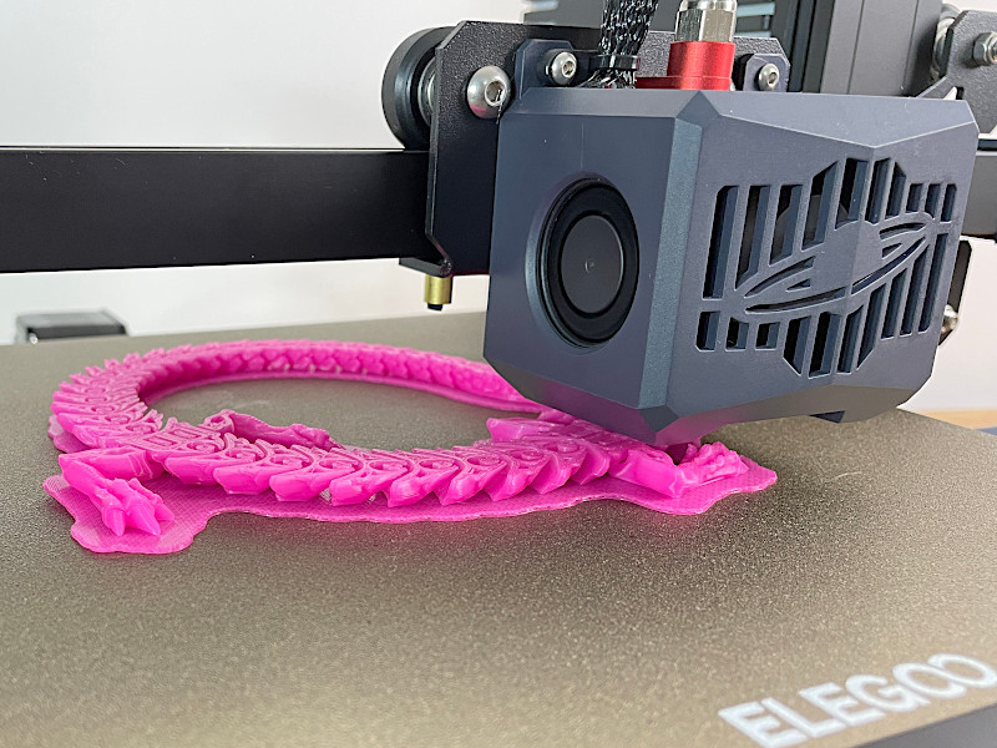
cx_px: 498
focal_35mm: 26
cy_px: 374
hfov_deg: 67.3
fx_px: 749
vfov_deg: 53.1
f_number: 1.6
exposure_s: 1/50
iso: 125
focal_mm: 4.2
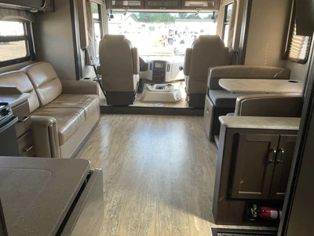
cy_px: 118
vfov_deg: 48.2
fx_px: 263
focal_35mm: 29
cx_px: 157
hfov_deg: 61.7
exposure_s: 1/74
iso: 64
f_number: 1.8
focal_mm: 3
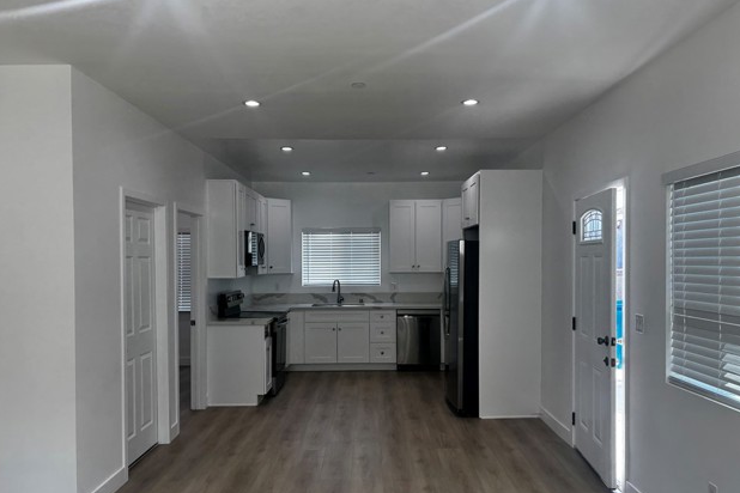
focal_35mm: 28
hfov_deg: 65.5
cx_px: 372
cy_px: 267
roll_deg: -0.5
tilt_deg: -1.2
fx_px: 576
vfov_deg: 46.4
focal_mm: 5.96
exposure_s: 1/161
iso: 64
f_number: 1.6
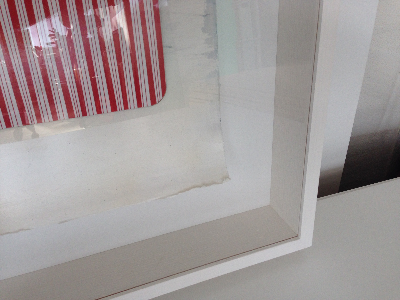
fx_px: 381
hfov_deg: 55.4
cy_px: 150
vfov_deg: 42.9
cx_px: 200
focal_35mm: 33
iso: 80
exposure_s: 1/120
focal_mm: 4.12
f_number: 2.4
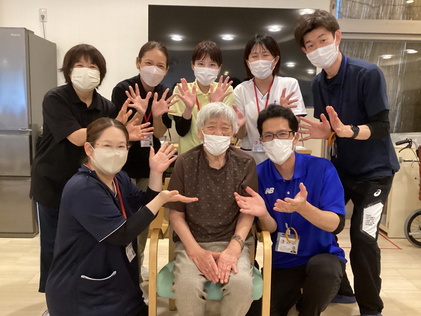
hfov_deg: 58.4
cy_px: 158
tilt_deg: -11.1
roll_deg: -3.0
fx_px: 377
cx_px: 210
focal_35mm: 31
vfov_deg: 45.4
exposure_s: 1/60
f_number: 2.4
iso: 400
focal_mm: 3.3
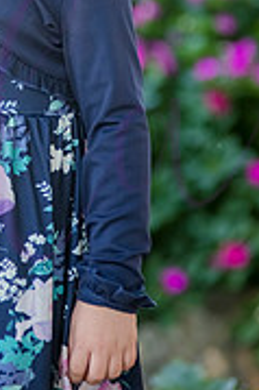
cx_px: -50
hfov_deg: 4.0
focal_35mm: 339
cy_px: 13
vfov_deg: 6.1
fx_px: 3665
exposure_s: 1/320
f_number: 4
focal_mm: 135
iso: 800
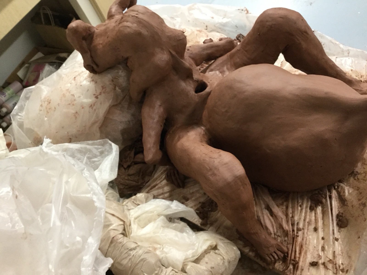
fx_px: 329
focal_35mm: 31
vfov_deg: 45.4
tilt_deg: -50.4
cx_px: 184
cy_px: 138
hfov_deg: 58.4
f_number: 2.4
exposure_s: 1/30
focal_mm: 3.3
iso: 125
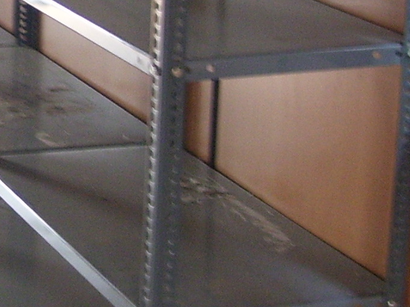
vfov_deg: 10.6
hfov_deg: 13.6
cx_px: -146
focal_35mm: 139
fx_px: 1646
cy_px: 14
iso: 160
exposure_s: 1/20
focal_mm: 6
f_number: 2.7
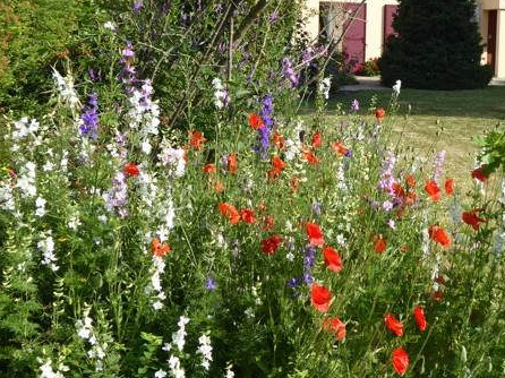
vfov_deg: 24.0
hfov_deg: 31.3
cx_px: 365
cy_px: 147
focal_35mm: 61
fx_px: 889
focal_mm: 5.8
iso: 100
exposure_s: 1/500
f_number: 3.6
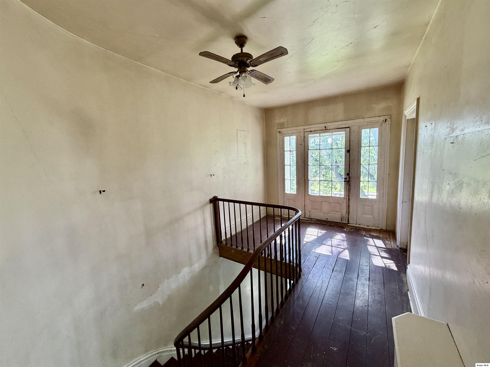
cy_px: 184
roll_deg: +1.9
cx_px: 245
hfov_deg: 102.1
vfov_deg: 85.7
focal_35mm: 14
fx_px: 198
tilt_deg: -7.6
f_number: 2.2
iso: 320
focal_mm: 2.22
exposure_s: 1/121
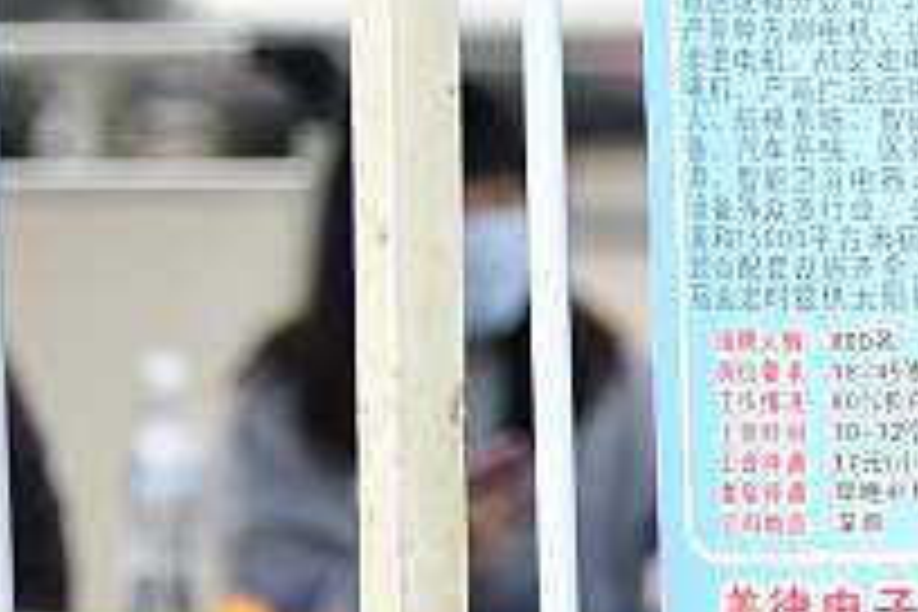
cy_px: -486
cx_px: 1318
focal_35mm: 1351
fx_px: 34448
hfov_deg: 1.5
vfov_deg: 1.0
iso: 200
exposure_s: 1/250
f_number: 5.3
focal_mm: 230
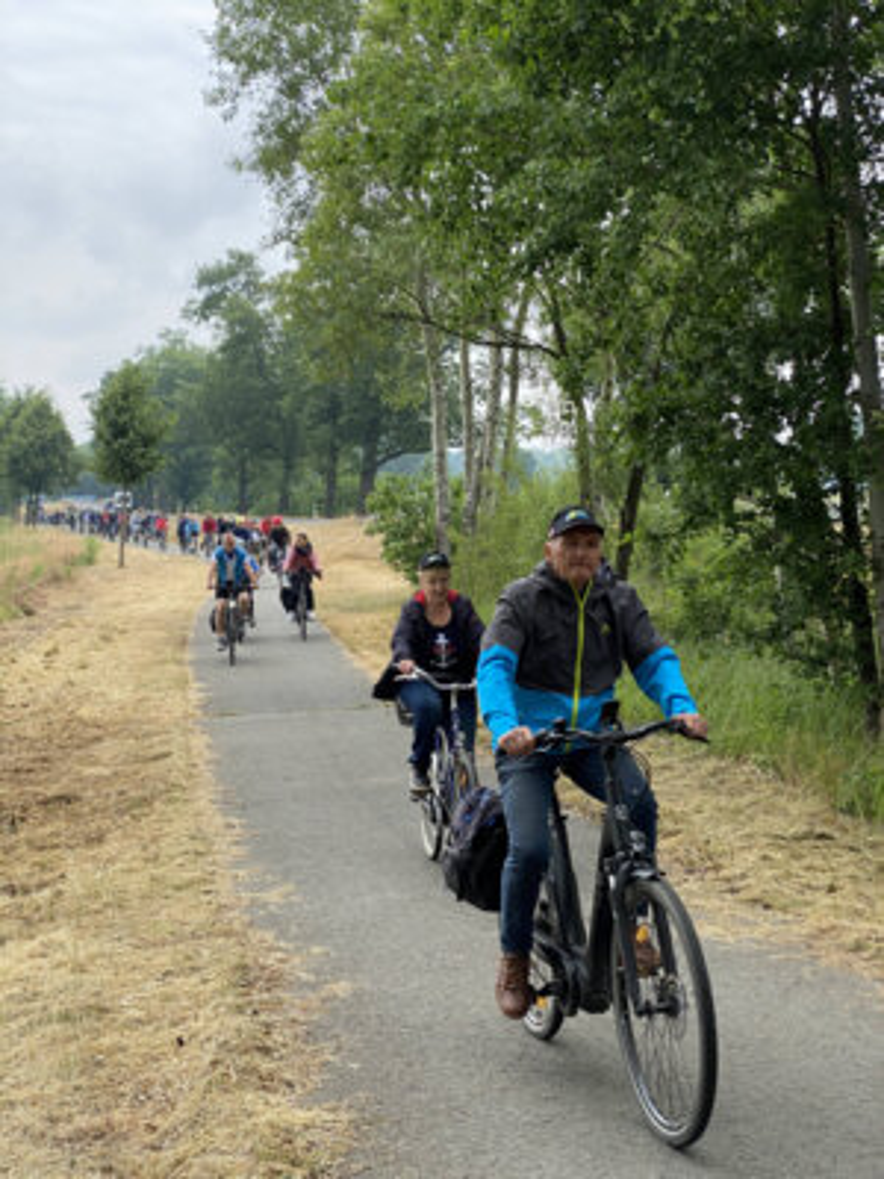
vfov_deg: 36.8
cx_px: 442
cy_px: 590
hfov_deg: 28.0
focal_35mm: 52
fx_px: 1771
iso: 20
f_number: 2
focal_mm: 6
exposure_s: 1/432
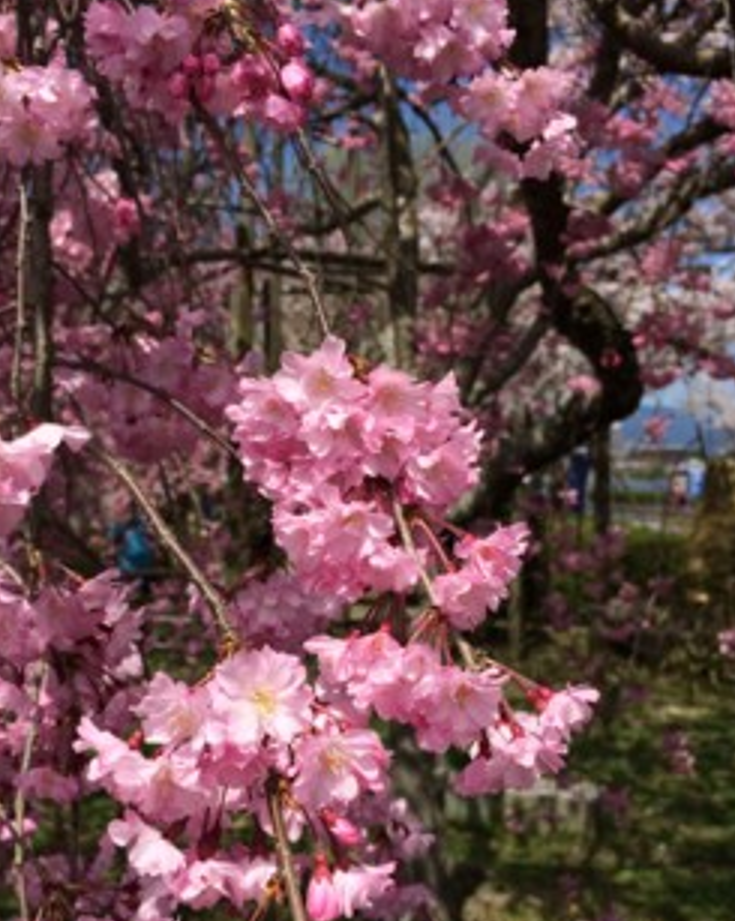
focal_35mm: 43
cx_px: 306
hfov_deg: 34.8
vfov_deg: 42.8
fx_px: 1171
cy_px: 537
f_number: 2.2
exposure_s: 1/3425
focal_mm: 4.12
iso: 40
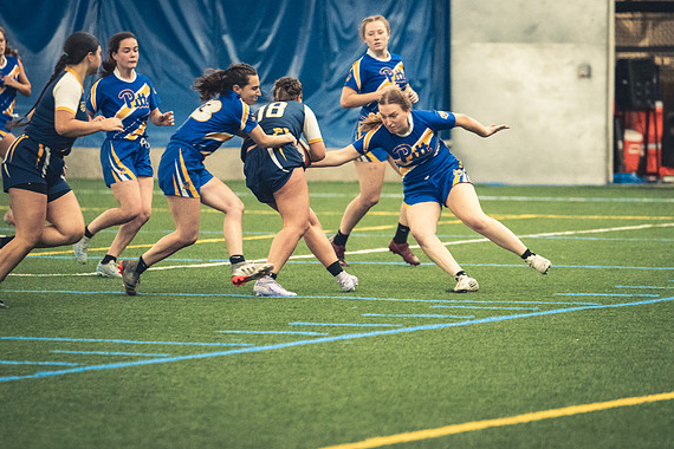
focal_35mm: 305
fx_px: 5710
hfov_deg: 6.8
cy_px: 224
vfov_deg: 4.5
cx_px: 341
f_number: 2.8
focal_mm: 200
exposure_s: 1/500
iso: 12800
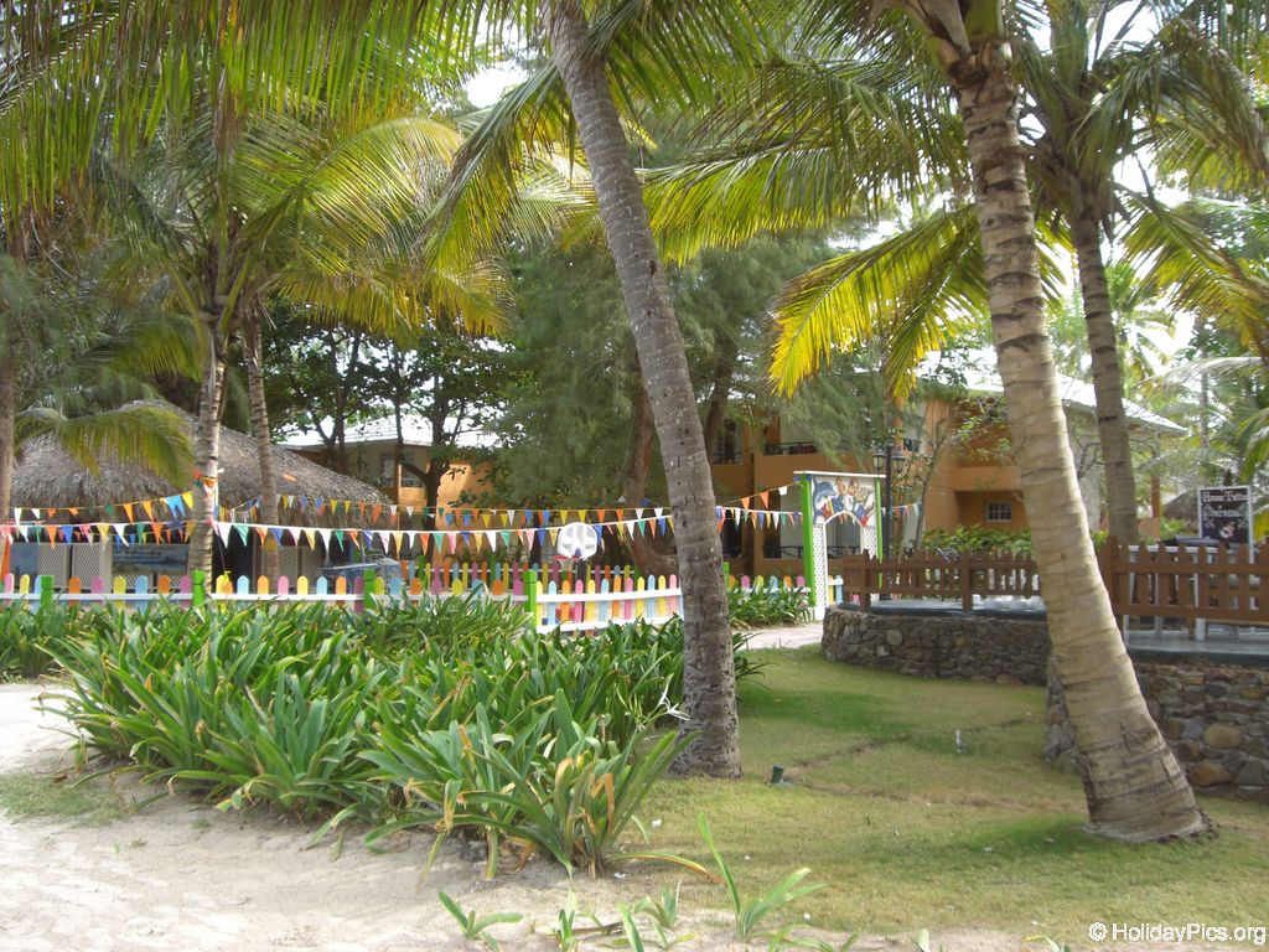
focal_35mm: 38
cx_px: 634
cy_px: 476
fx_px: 1393
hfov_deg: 49.0
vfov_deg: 37.7
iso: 64
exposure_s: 1/125
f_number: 2.7
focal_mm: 6.2
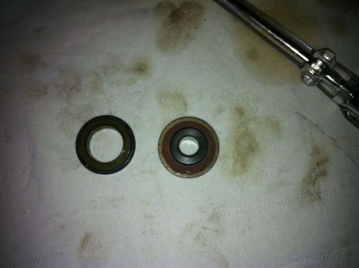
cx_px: 180
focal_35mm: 35
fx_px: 363
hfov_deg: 52.7
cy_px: 134
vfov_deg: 40.6
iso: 80
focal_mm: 3.85
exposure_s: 1/427
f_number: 2.8
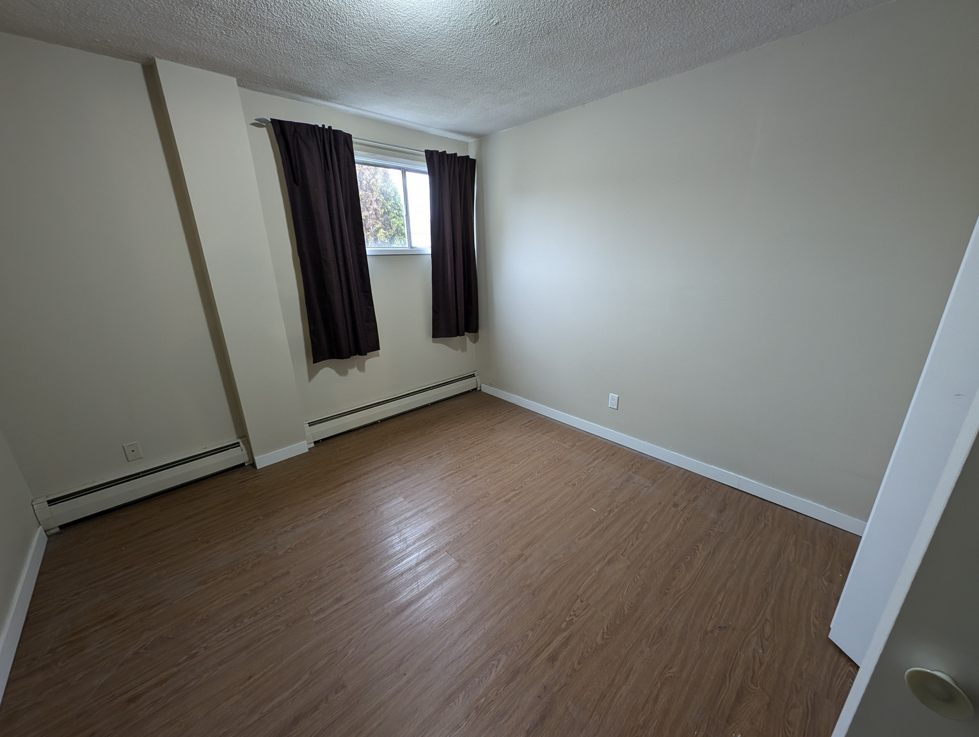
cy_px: 368
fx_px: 340
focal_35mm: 12
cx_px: 490
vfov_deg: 94.6
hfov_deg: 110.5
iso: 72
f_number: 1.95
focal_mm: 2.23
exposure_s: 1/23.8
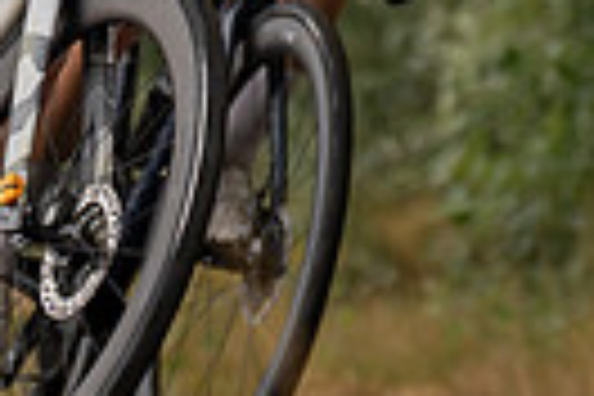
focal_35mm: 711
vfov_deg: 1.9
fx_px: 11731
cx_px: -443
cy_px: -326
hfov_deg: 2.9
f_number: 2.8
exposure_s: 1/1000
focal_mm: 100
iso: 400
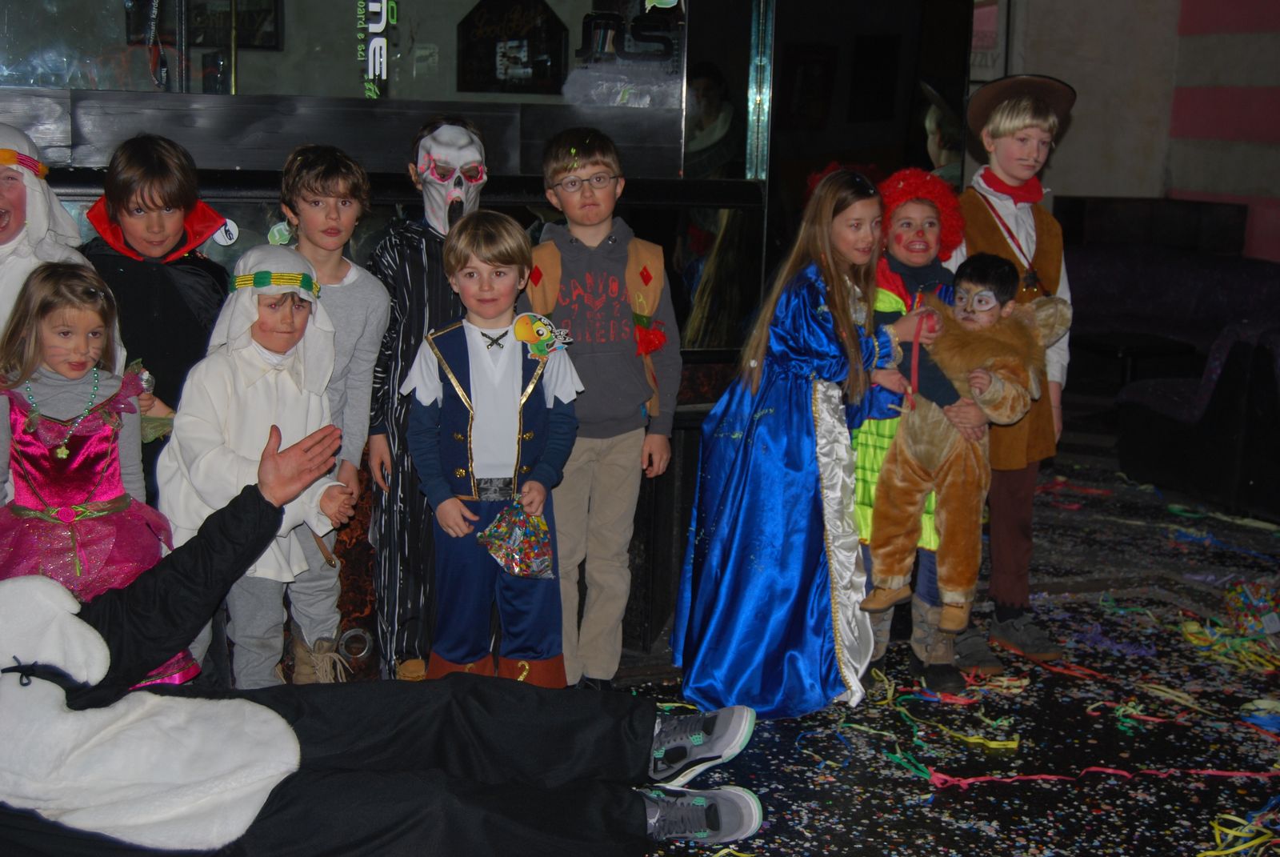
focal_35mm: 46
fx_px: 1655
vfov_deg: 29.0
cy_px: 428
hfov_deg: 42.3
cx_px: 640
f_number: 4.5
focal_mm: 31
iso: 200
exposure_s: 1/60
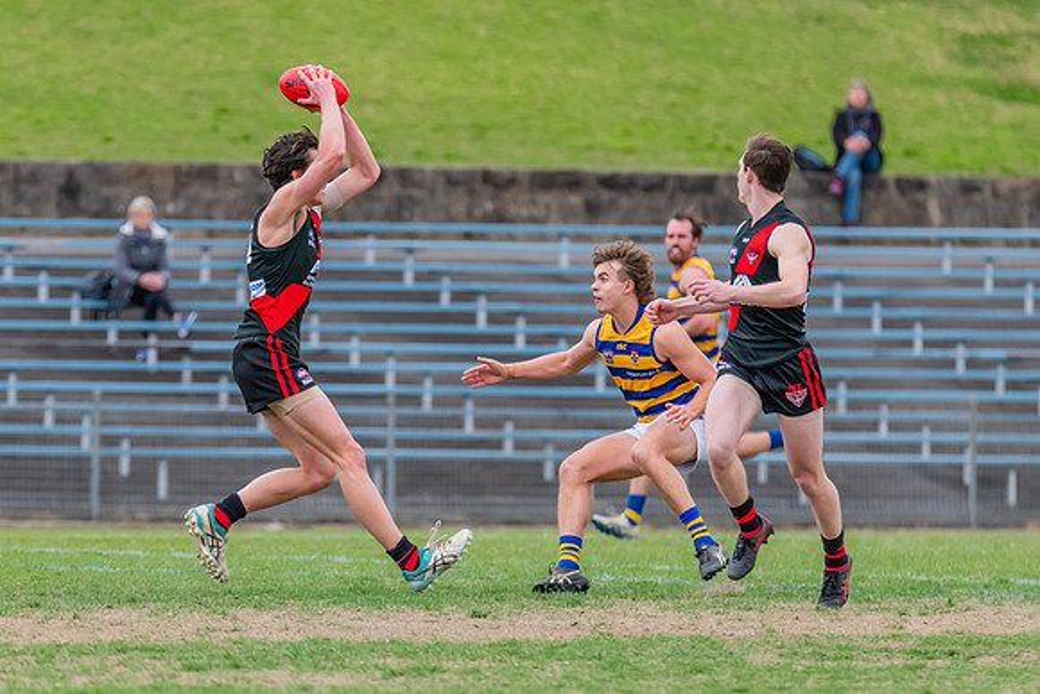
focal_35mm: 587
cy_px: 306
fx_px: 16954
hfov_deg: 3.5
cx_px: 406
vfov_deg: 2.3
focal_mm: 400
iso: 2000
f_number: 6
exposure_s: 1/1600
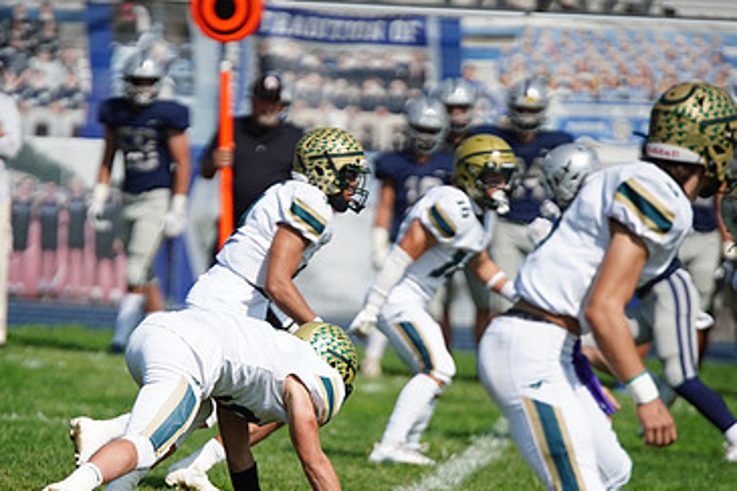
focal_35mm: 477
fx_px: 9760
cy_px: 300
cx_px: 267
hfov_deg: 4.3
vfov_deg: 2.9
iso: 400
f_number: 2.8
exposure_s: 1/8000
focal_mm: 300
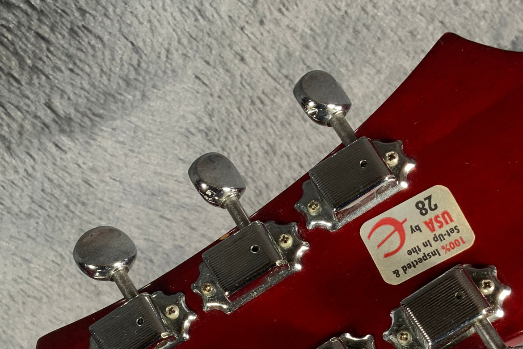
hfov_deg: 30.5
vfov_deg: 19.9
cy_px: 354
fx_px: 959
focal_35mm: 66
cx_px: 261
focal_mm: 3
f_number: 1.8
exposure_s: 1/104
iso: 64
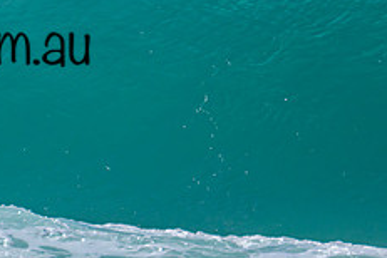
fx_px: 21617
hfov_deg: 1.0
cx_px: -87
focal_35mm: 2011
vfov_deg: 0.7
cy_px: 26
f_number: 11
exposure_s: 1/2000
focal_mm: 800
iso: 900
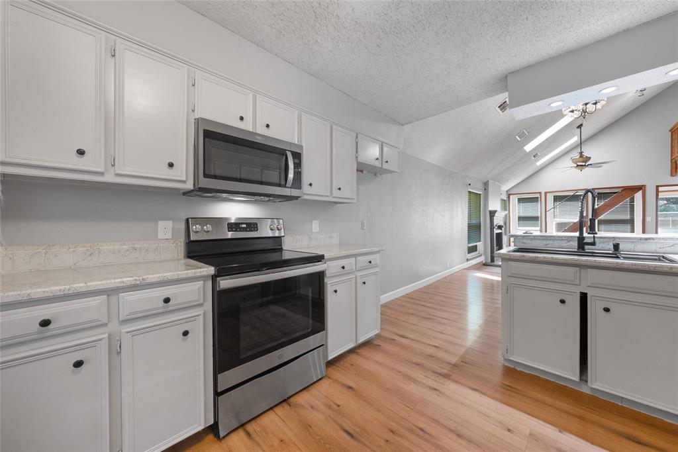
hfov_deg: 112.6
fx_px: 226
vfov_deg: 90.0
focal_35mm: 12
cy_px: 226
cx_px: 339
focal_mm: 12
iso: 640
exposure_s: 1/8
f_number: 9
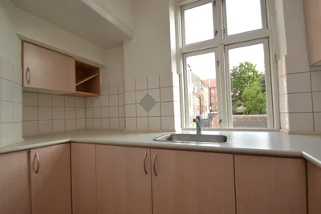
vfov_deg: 72.1
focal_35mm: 16
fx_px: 147
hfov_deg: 95.0
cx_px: 160
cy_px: 107
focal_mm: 11
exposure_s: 1/125
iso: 400
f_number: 5.6
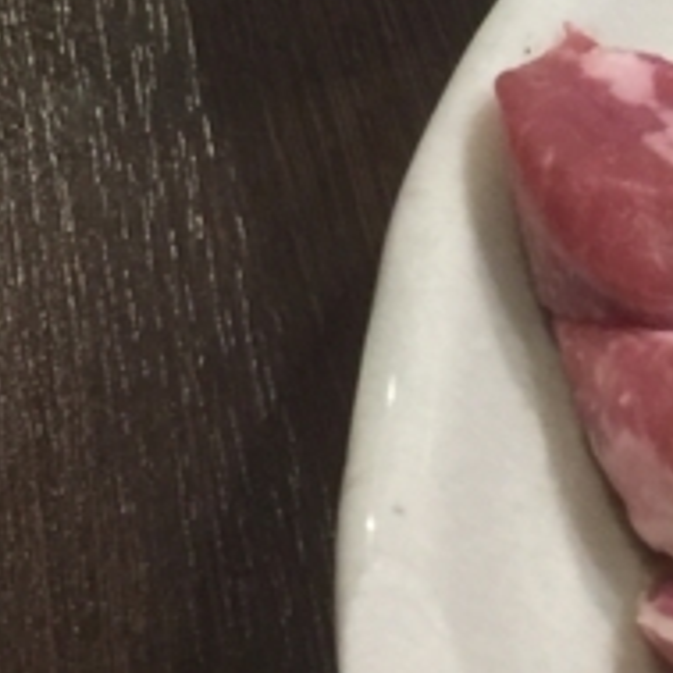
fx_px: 3057
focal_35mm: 139
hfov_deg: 11.9
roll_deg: -6.1
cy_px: -128
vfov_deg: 12.3
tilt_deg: -32.6
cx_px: 1079
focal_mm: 4.15
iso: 100
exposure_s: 1/15
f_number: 2.2
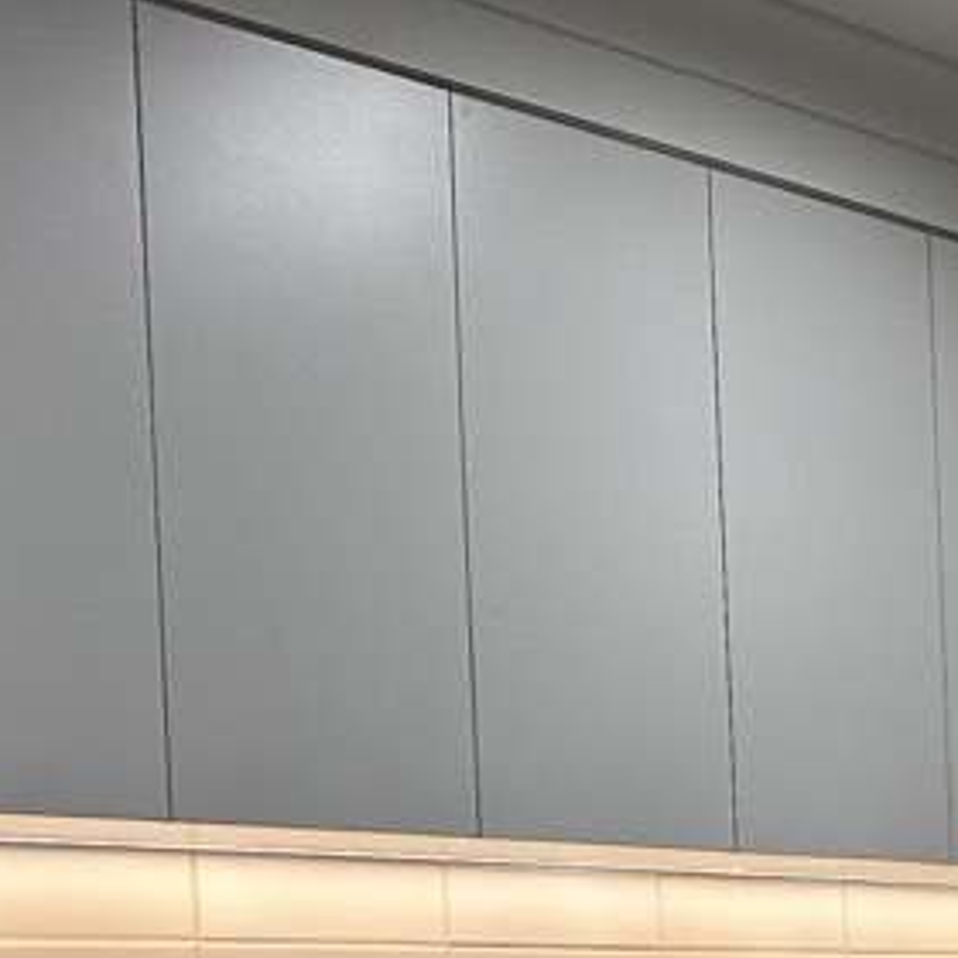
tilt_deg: -4.6
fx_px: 3037
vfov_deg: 16.9
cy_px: 1256
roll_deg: +0.7
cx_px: 1495
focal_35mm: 97
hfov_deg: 16.2
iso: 160
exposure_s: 1/100
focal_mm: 6.86
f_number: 1.78
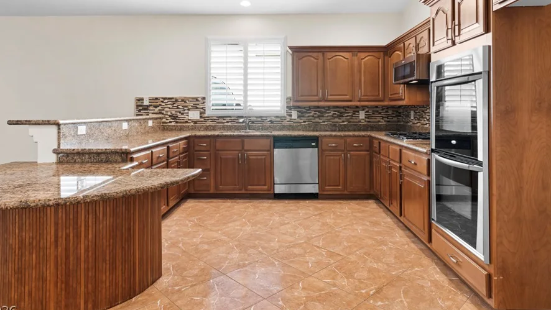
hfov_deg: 78.7
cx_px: 274
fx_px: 336
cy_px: 108
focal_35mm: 23
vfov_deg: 48.9
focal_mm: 19
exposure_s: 1/4
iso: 400
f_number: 8
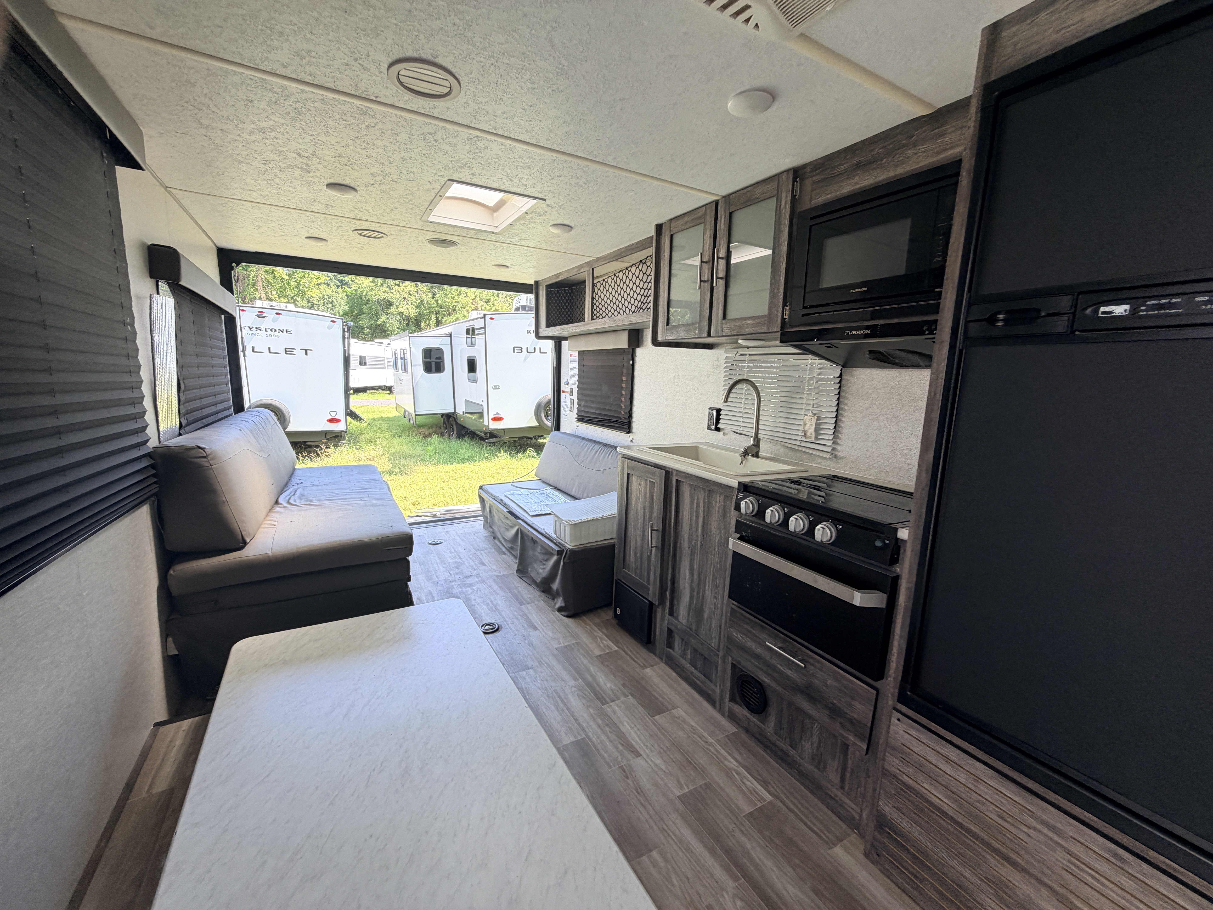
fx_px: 491
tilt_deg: -7.1
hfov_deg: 102.1
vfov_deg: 85.7
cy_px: 455
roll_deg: -1.0
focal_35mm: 14
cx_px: 606
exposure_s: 1/121
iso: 50
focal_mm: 2.22
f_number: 2.2
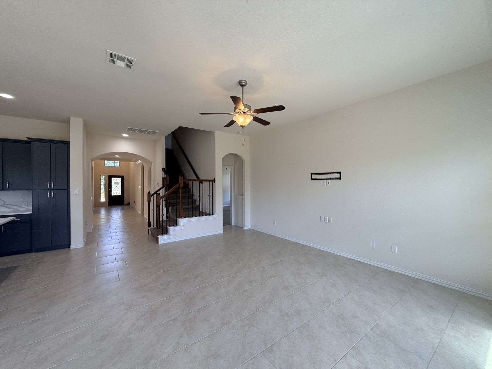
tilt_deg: -0.4
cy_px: 184
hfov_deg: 102.1
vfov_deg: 85.7
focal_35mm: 14
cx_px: 246
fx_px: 199
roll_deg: +0.2
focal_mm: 2.22
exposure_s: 1/120
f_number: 2.2
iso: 160
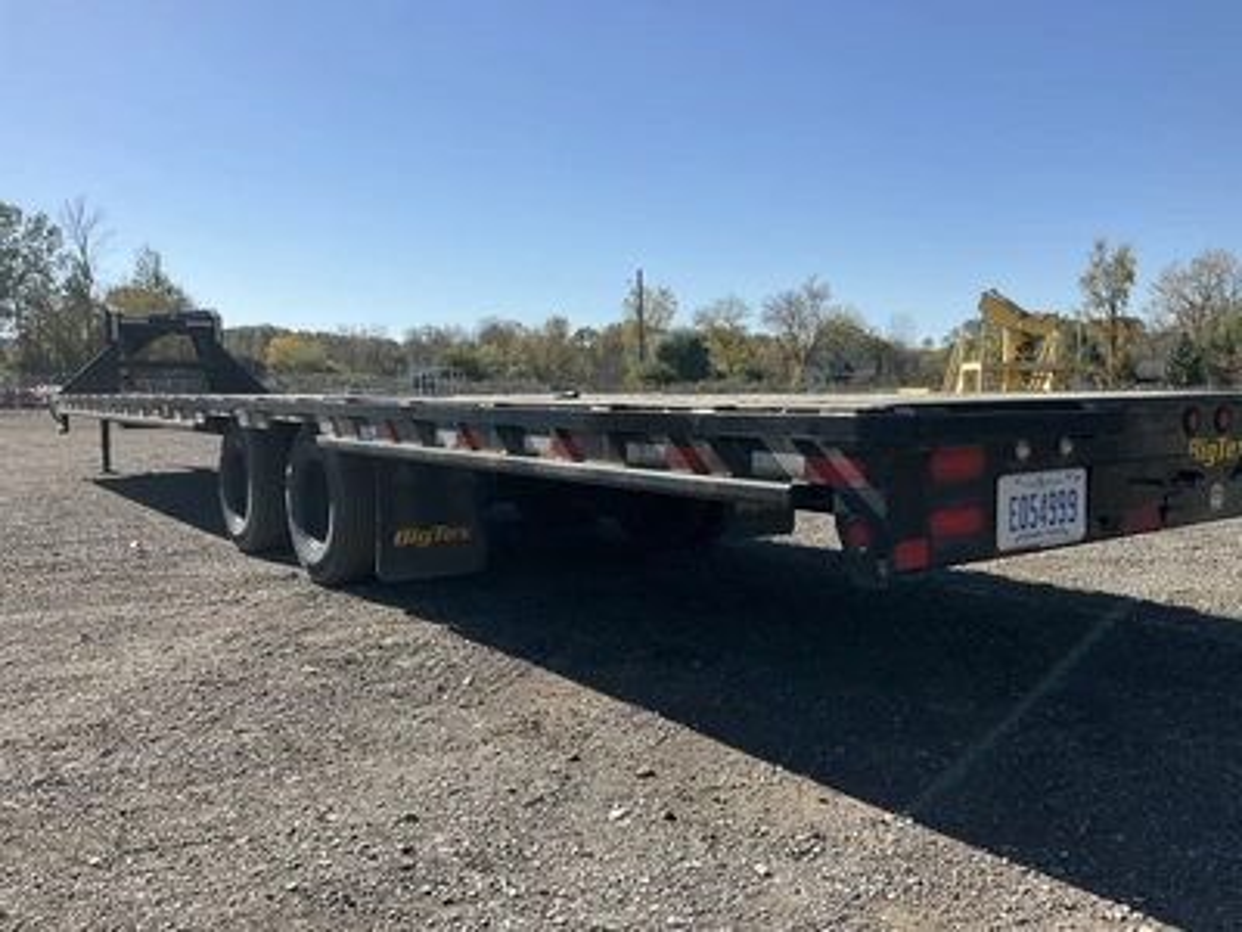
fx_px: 1041
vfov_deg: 48.2
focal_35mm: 29
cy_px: 466
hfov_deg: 61.7
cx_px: 621
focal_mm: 3
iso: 25
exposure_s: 1/2058
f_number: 1.8
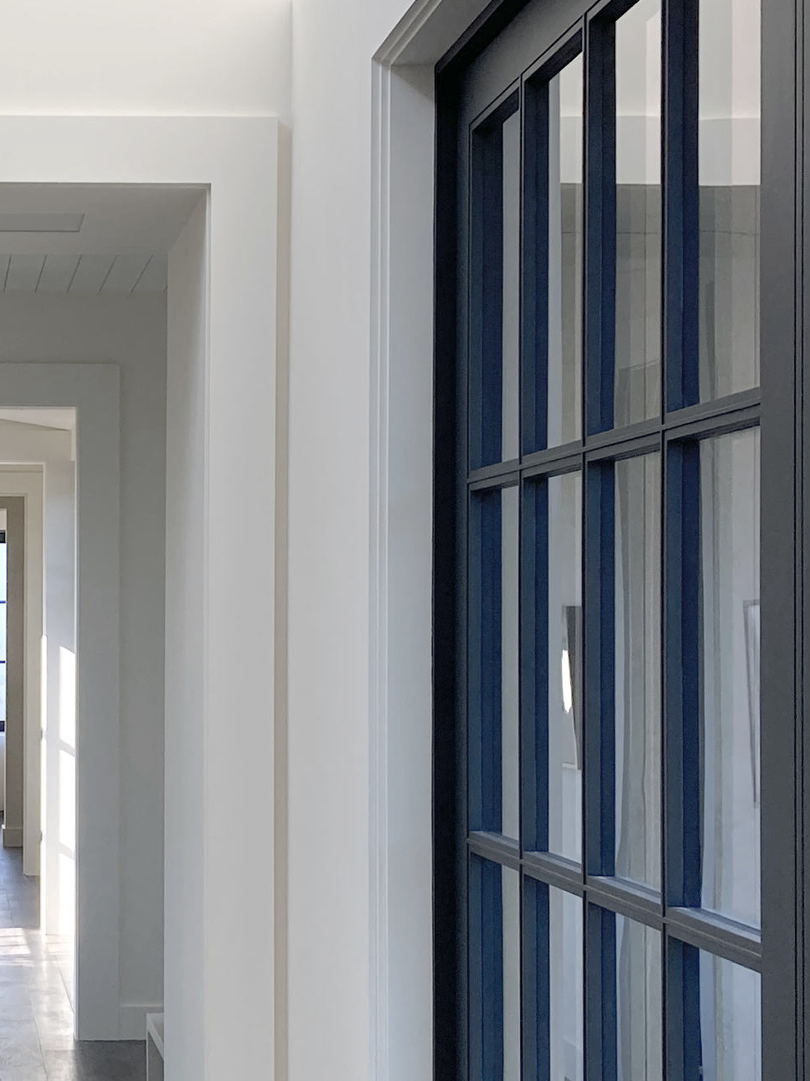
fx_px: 2715
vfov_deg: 22.5
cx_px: 56
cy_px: 623
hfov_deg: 16.7
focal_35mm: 87
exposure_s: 1/312
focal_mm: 3.99
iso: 20
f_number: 1.8
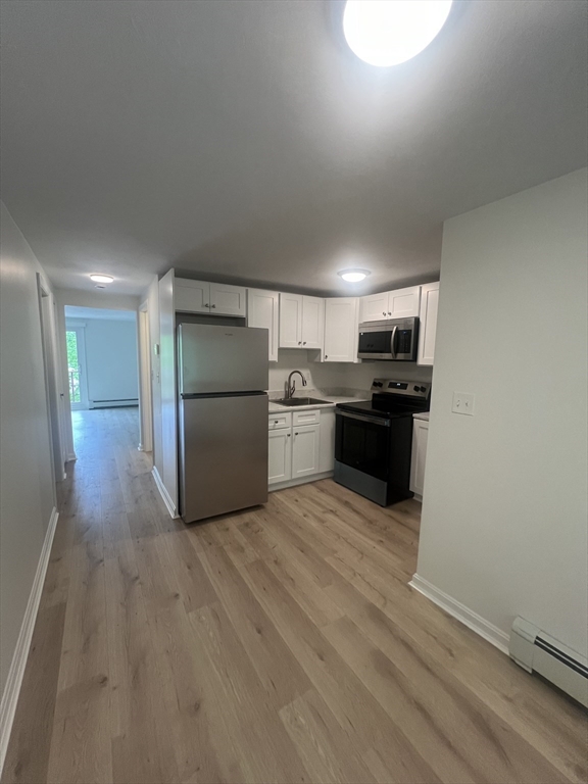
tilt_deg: -7.3
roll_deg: -1.2
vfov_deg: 106.2
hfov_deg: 89.9
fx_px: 294
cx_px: 294
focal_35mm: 13
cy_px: 392
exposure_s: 1/120
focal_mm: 1.57
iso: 200
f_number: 1.8
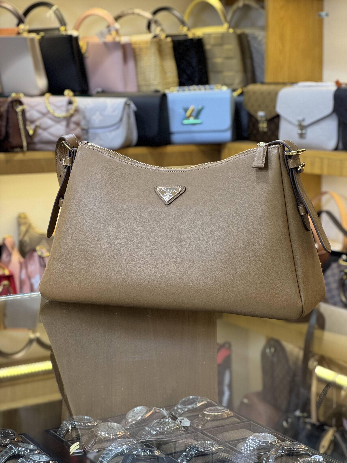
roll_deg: +0.0
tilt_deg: -5.5
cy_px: 232
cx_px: 174
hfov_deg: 19.1
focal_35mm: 77
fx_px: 1029
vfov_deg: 25.3
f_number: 2.8
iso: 160
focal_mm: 9
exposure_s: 1/50
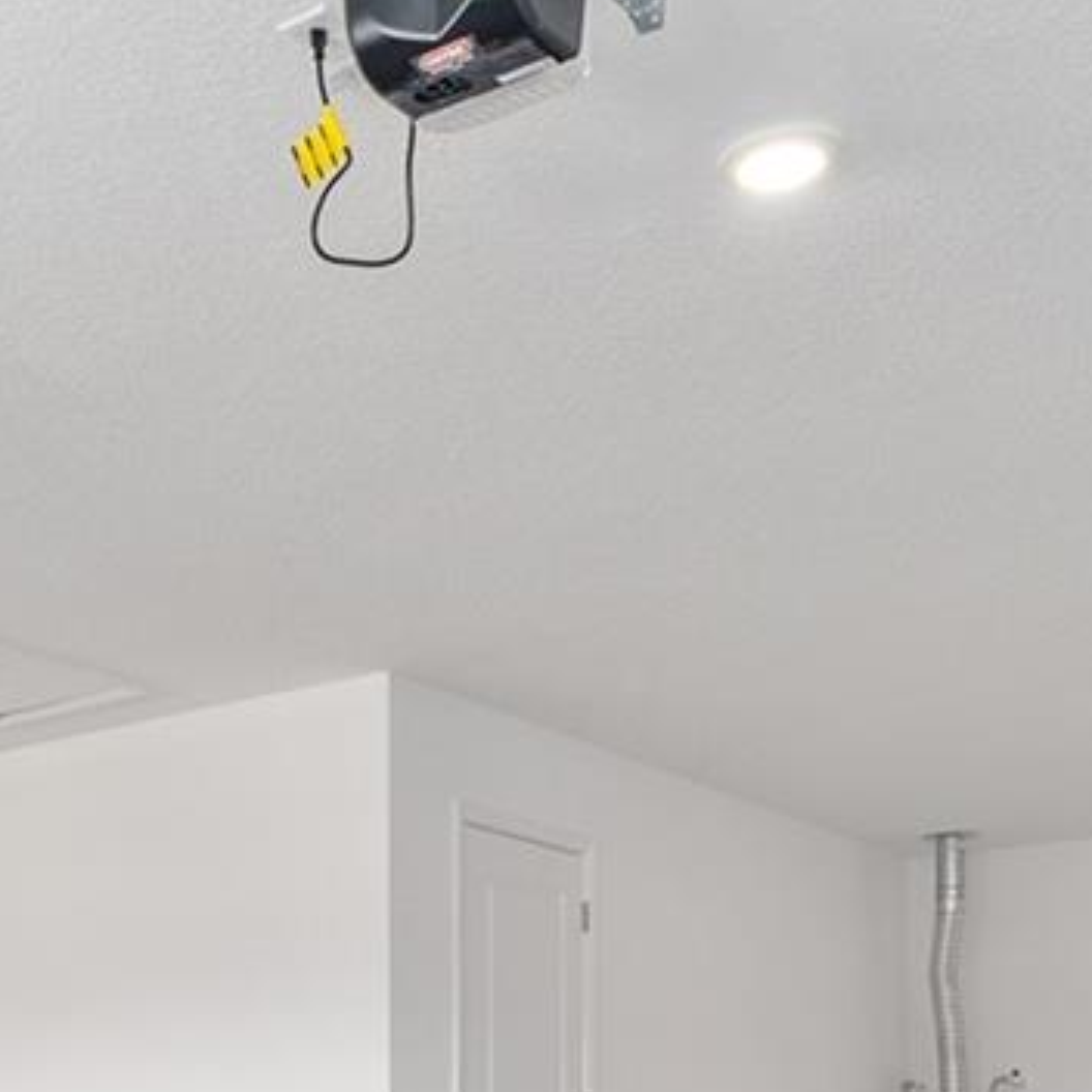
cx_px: -177
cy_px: 1353
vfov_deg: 27.4
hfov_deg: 28.1
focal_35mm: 54
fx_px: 1927
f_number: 7.1
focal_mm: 14
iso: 250
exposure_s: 1/10
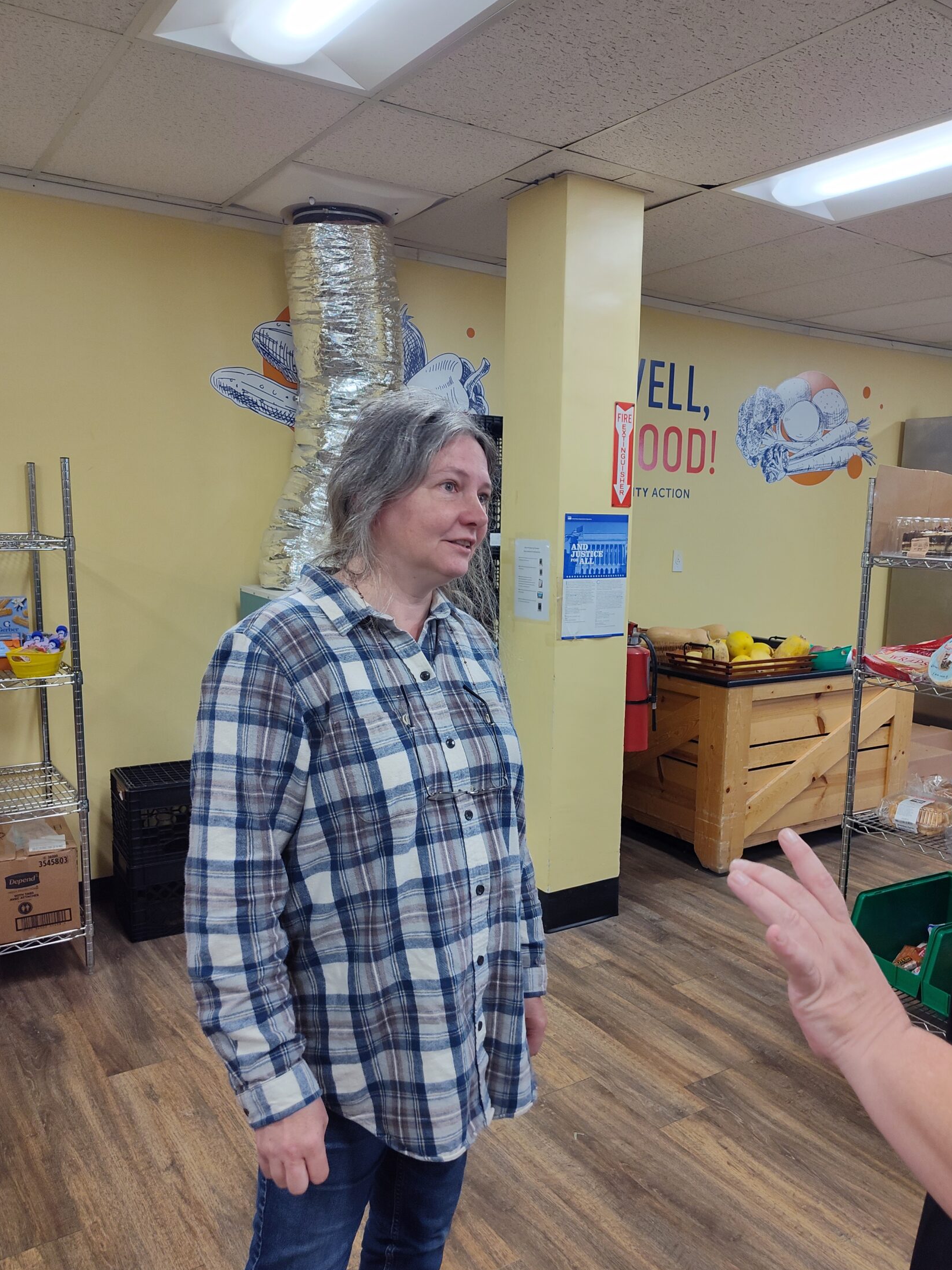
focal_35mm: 27
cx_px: 548
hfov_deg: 51.2
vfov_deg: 65.3
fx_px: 990
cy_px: 668
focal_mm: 5.56
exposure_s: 1/120
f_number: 1.8
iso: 447
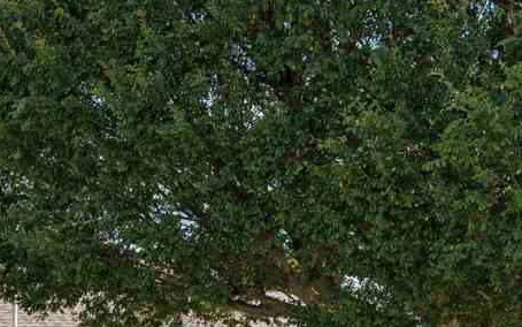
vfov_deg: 13.8
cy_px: 390
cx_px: -139
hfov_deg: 20.7
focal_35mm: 92
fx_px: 1309
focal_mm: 32
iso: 200
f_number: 8
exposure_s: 1/400
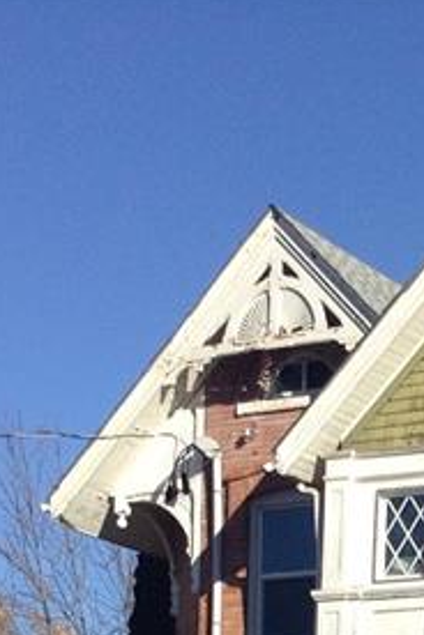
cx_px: 468
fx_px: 2243
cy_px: 865
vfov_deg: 15.3
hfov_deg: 10.7
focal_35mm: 127
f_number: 2.4
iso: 25
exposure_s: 1/1259
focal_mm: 3.3
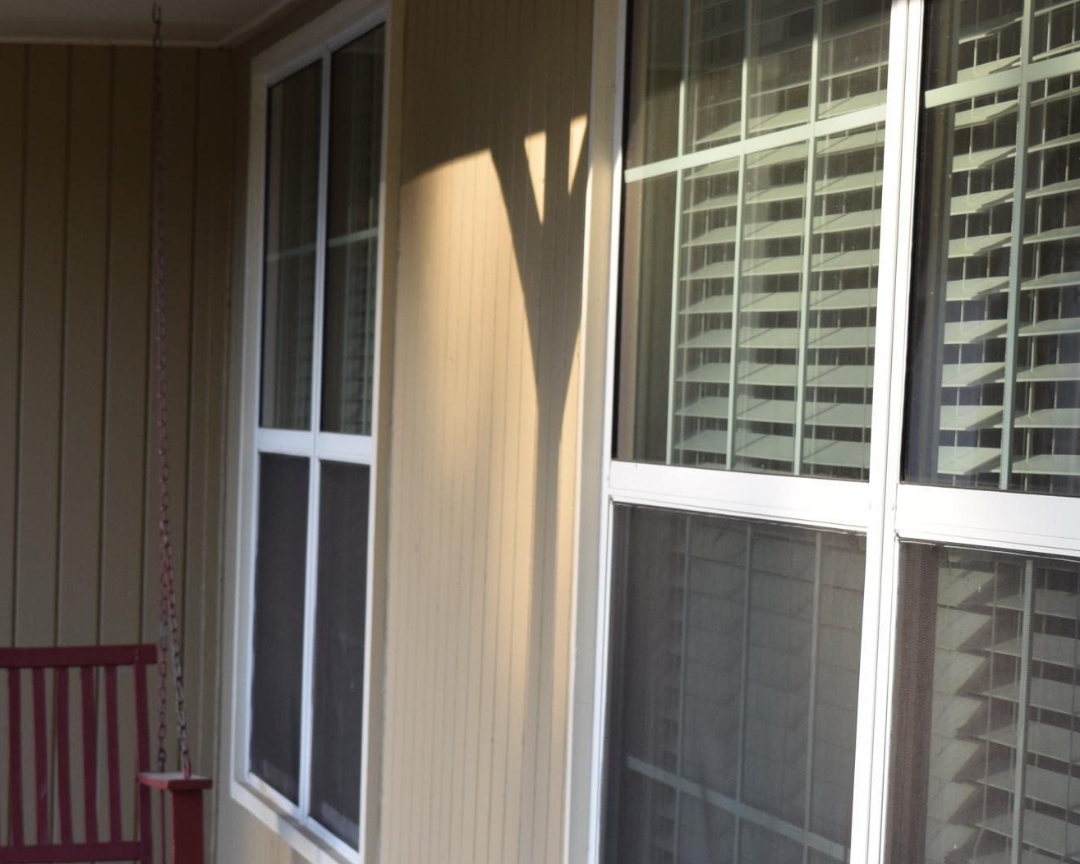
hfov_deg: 15.6
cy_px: 814
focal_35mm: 122
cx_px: 178
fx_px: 3900
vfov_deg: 12.5
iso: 400
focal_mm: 38
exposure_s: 1/200
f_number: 7.1
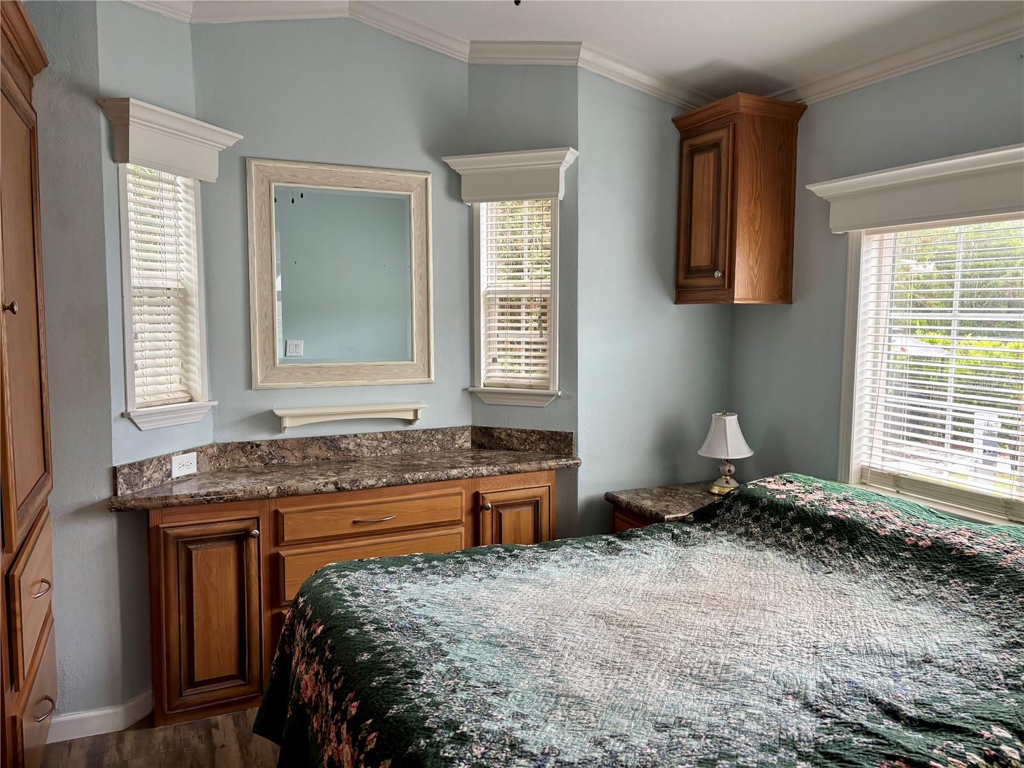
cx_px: 512
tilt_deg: -4.7
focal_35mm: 26
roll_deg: -0.7
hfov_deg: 67.3
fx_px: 769
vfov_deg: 53.1
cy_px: 384
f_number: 1.6
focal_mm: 5.96
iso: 125
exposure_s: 1/121
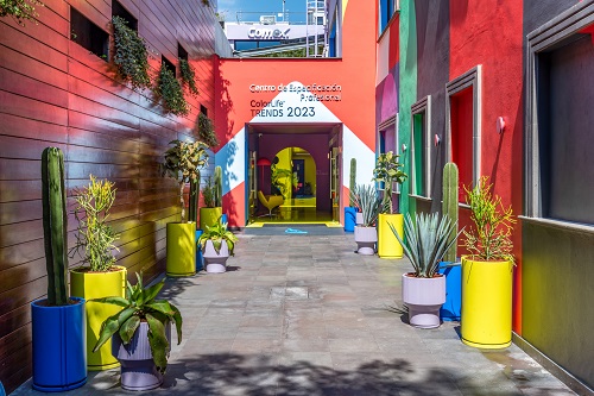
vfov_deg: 35.0
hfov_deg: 50.7
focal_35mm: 38
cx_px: 297
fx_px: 627
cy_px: 198
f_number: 8
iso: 40
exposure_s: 1/15
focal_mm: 38
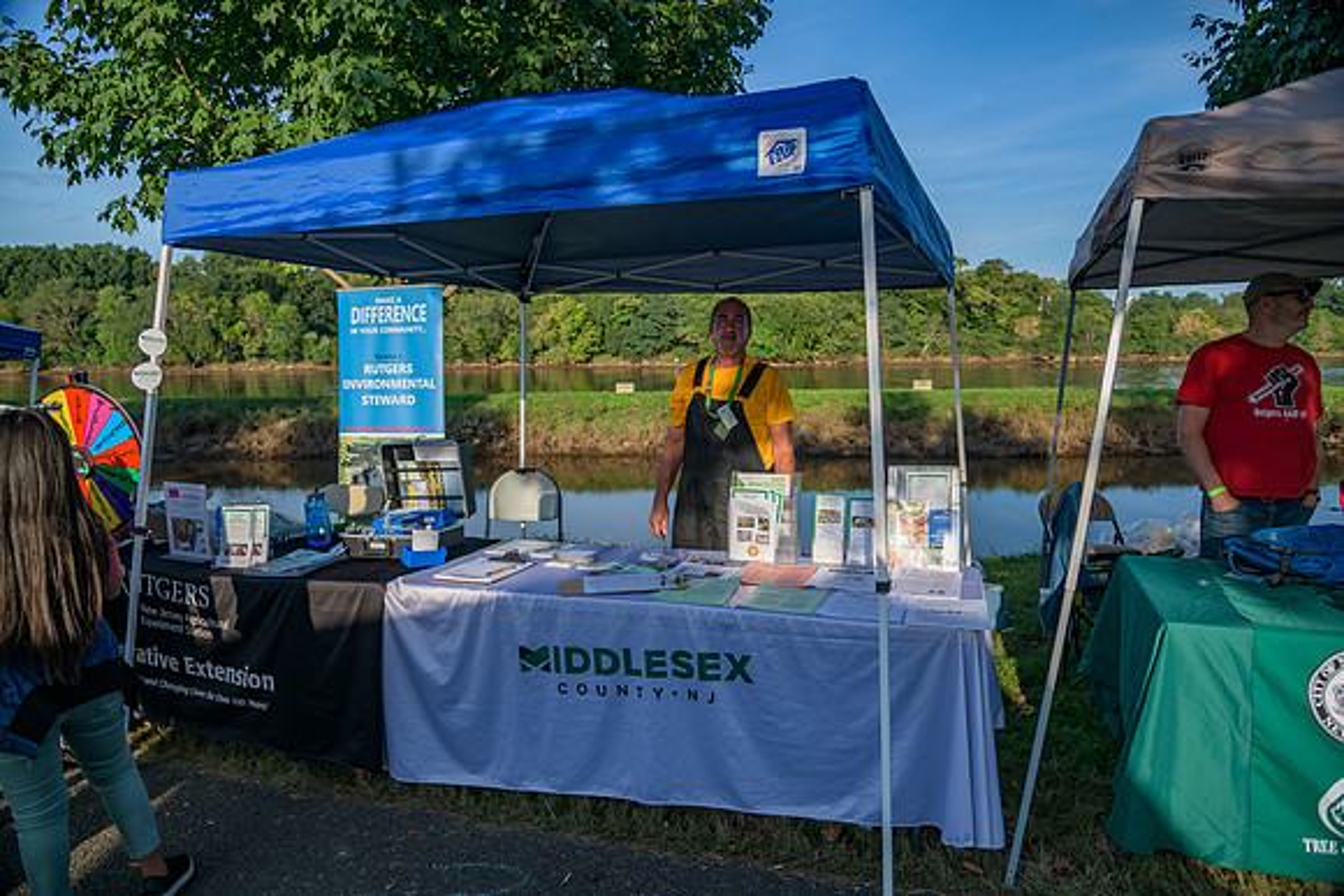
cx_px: 672
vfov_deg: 53.2
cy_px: 448
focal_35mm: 24
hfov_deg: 73.7
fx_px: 896
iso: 64
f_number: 4
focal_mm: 24
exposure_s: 1/200
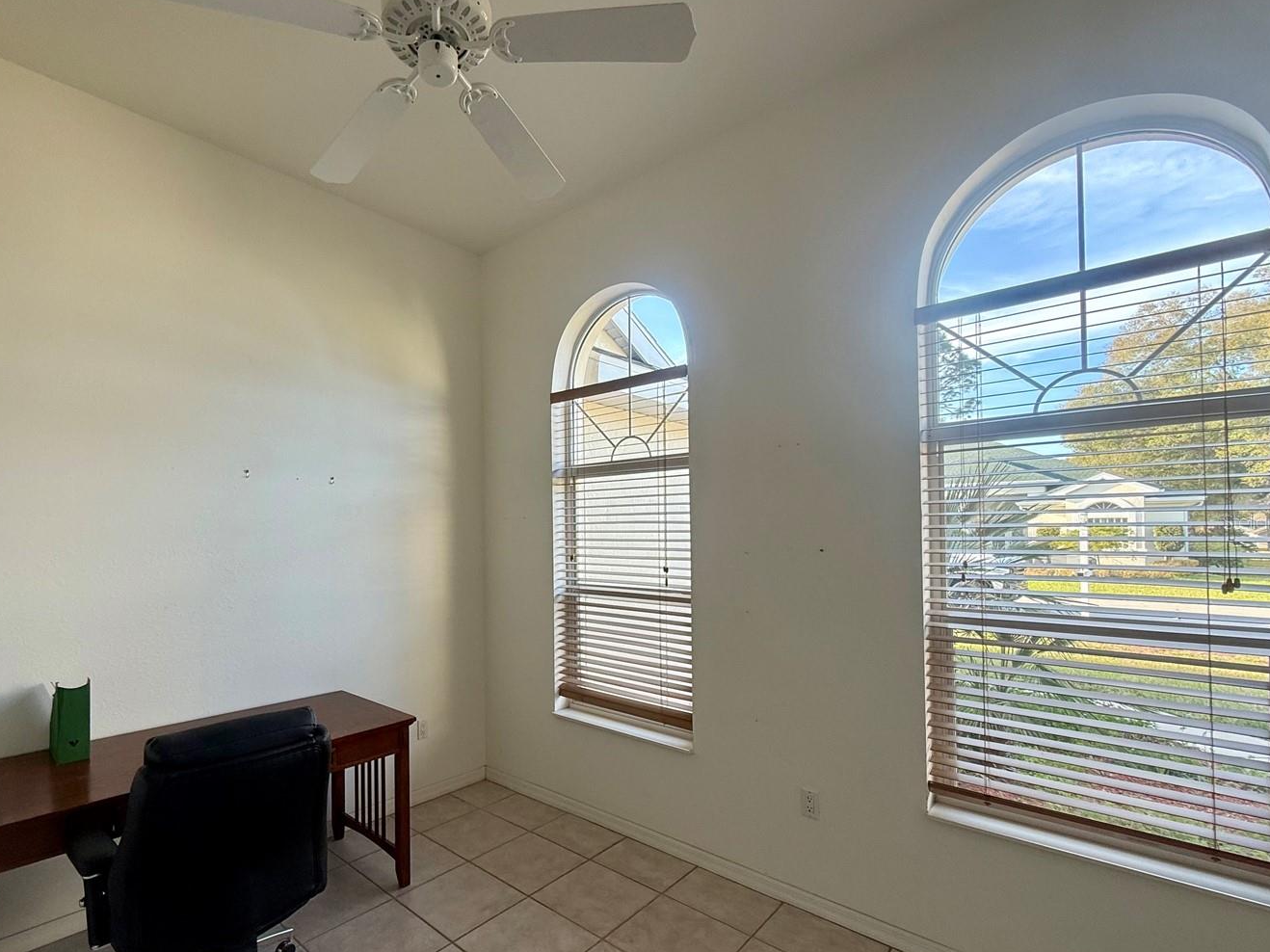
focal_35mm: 17
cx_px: 542
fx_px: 624
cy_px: 521
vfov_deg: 74.5
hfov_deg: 90.4
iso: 80
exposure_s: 1/99
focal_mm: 2.22
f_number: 2.2
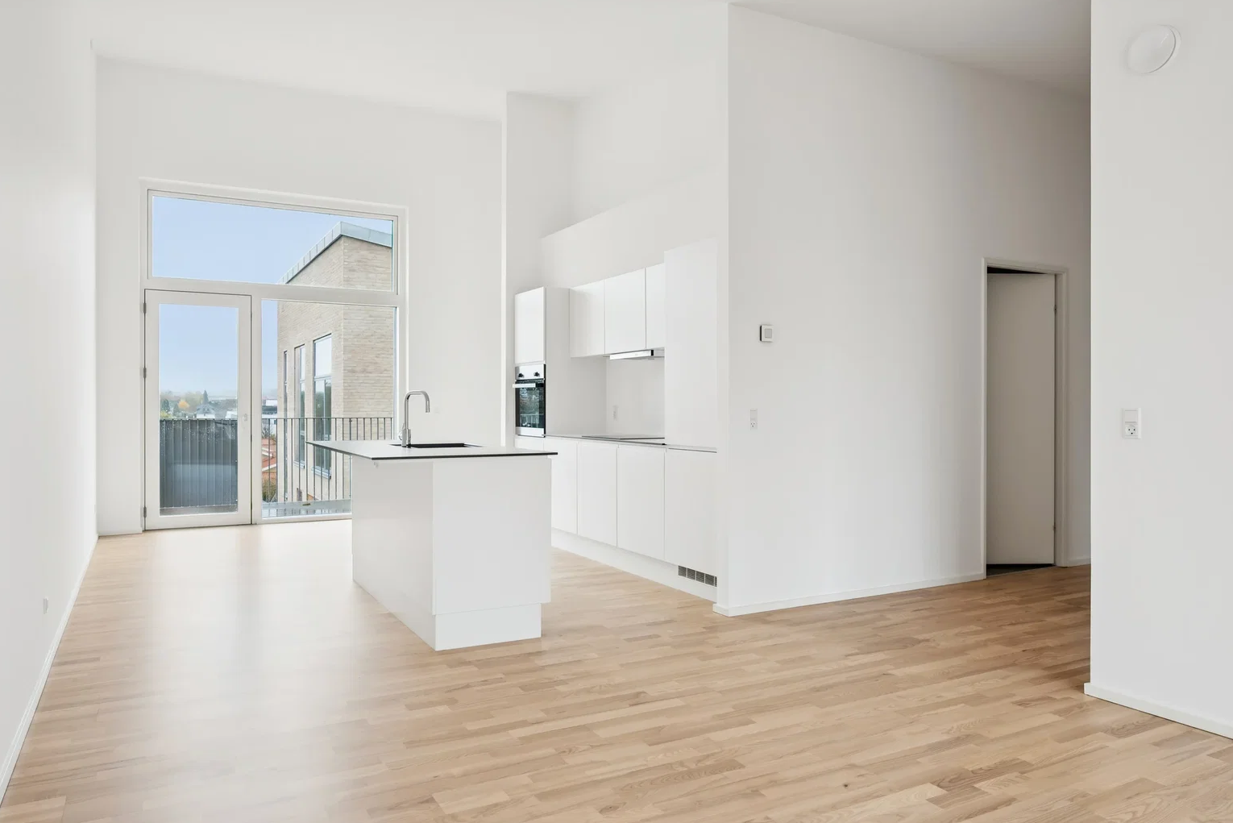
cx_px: 590
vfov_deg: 54.1
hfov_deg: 74.8
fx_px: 806
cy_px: 425
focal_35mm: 24
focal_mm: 22.5
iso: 400
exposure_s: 1/15
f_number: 7.1
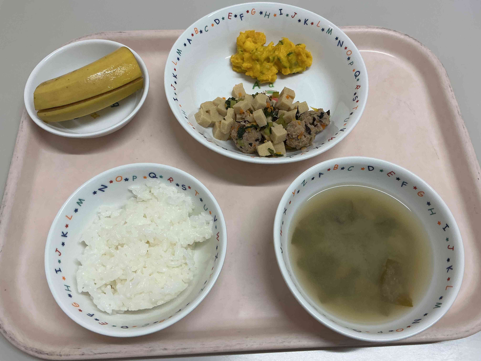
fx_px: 403
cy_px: 180
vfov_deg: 48.2
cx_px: 240
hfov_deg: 61.7
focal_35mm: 29
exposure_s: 1/120
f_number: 1.8
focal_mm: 3
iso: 64
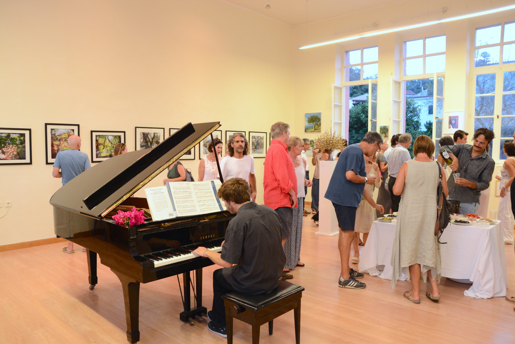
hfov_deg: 70.4
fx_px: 365
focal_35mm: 26
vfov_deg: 50.4
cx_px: 258
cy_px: 172
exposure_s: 1/40
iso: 800
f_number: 5
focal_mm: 17
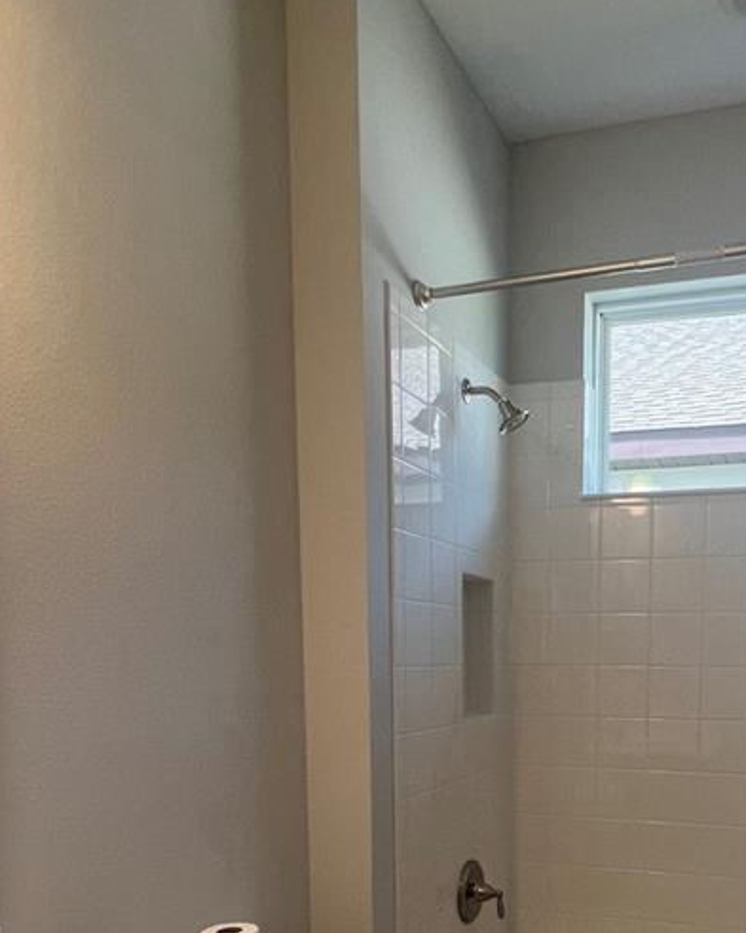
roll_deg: -0.1
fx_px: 855
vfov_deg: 52.3
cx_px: 532
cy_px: 785
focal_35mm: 31
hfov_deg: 45.9
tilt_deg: -6.8
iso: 80
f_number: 1.8
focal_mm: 1.57
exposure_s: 1/120
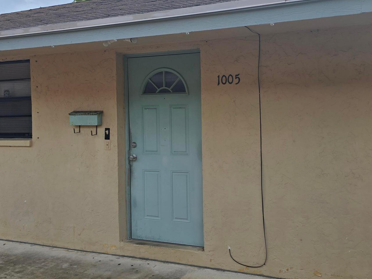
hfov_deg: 47.7
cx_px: 214
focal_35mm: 39
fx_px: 419
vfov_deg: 36.8
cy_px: 124
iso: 12
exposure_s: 1/1238
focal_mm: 6.3
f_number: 1.7
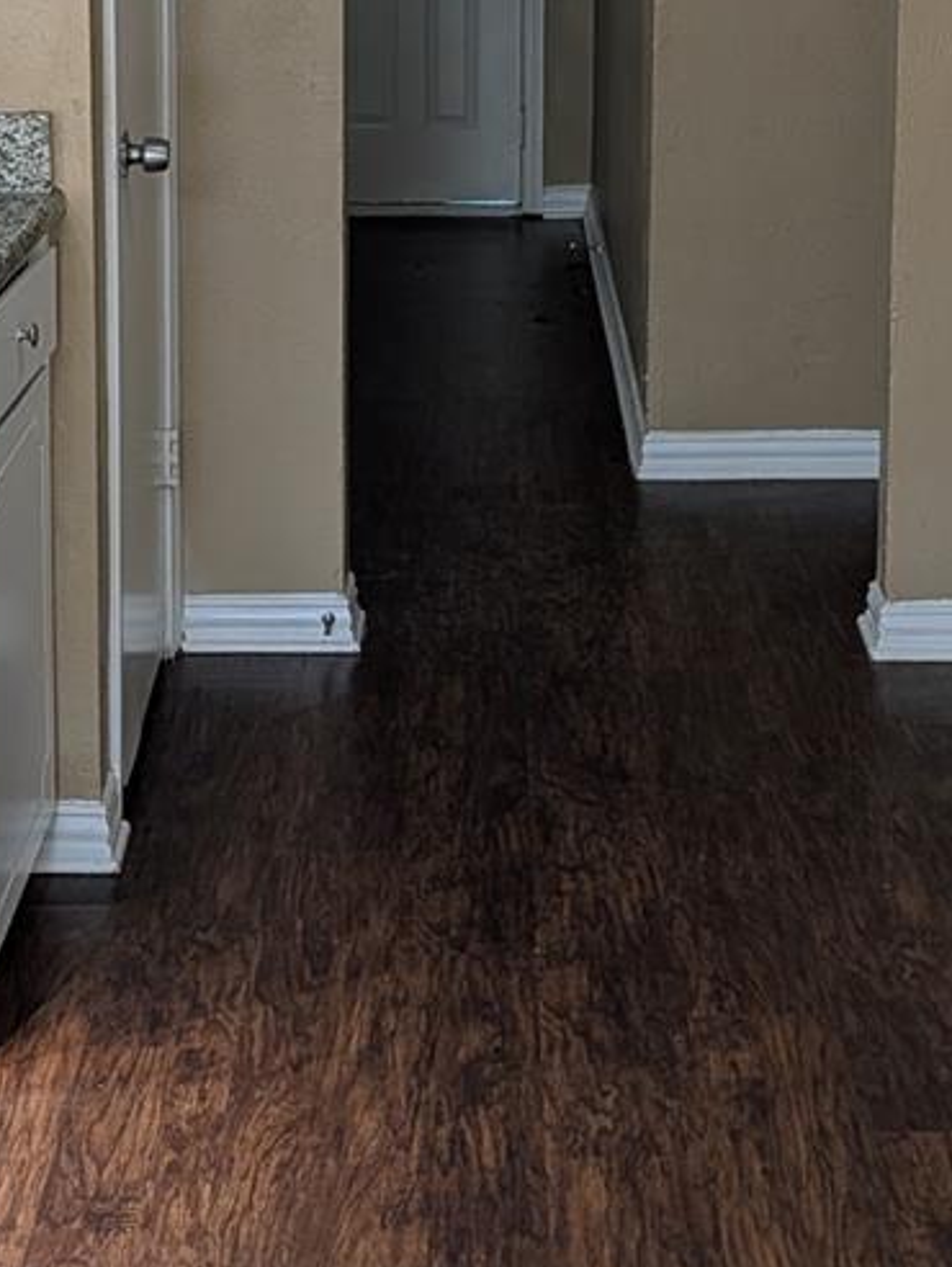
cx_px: 508
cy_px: 95
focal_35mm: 75
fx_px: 2745
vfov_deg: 25.1
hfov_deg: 19.7
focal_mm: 6.9
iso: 123
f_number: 1.68
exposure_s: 1/120
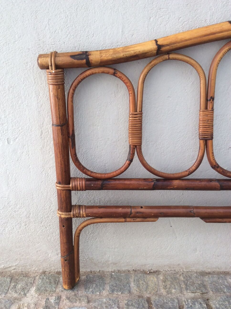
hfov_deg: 44.1
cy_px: 154
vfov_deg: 56.9
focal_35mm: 32
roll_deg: +0.0
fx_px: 285
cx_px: 116
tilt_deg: -20.2
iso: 40
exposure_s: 1/100
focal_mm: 3.3
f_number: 2.4
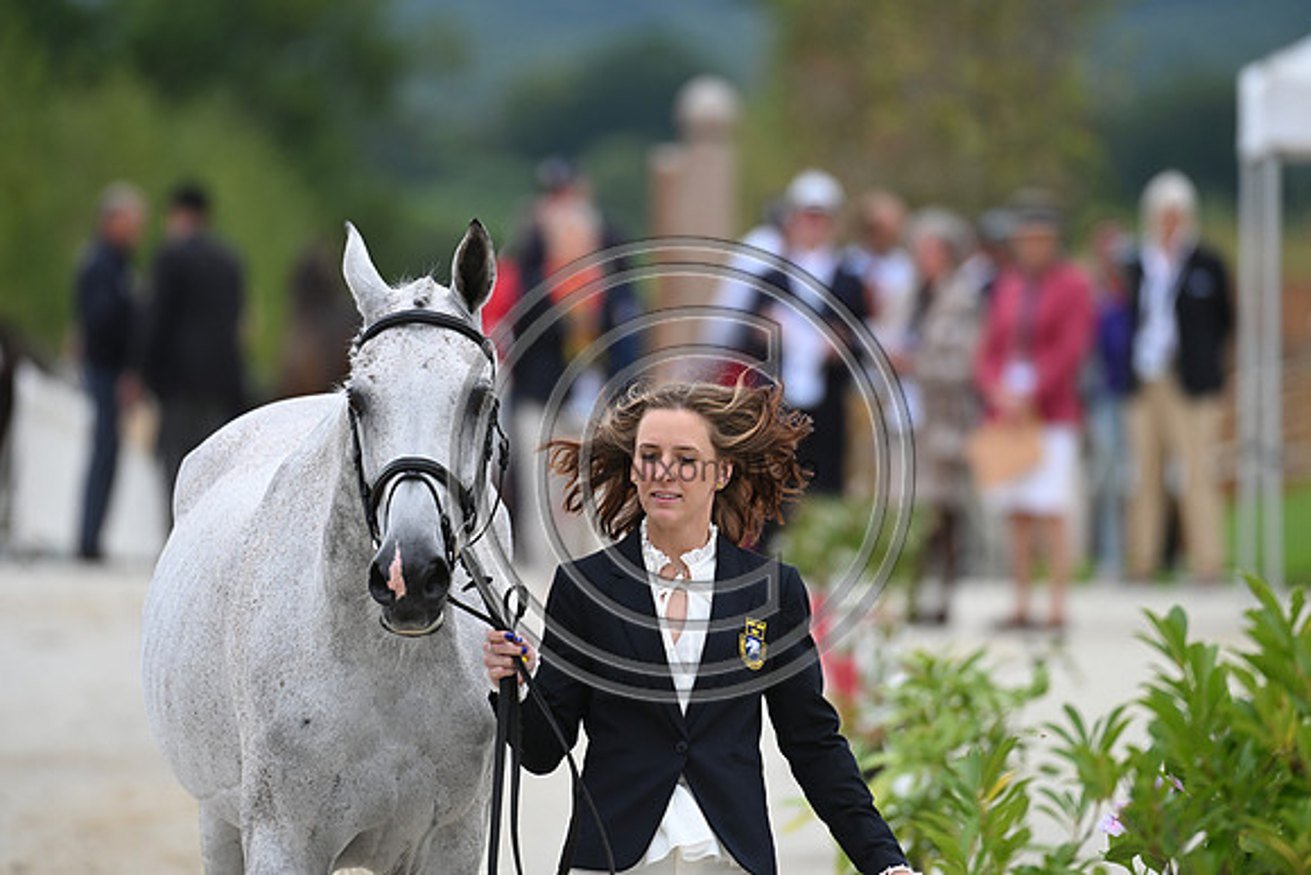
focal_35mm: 400
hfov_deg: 5.2
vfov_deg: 3.4
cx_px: 656
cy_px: 438
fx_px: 14569
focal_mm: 400
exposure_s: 1/1600
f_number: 5.6
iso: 560
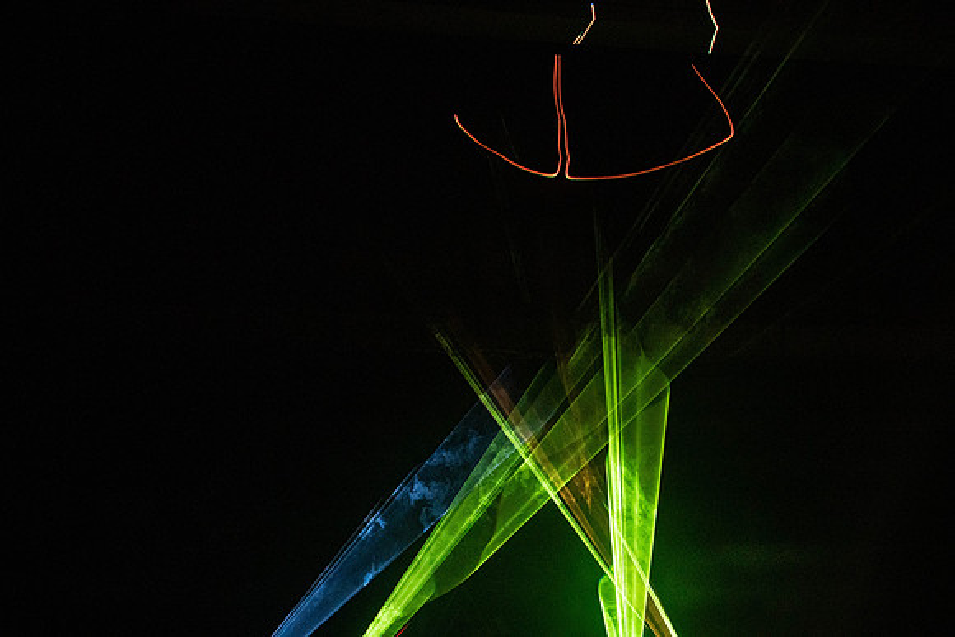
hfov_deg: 28.8
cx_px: 478
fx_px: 1857
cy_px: 318
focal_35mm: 70
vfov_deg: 19.5
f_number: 5.6
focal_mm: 70
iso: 6400
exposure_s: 1/250
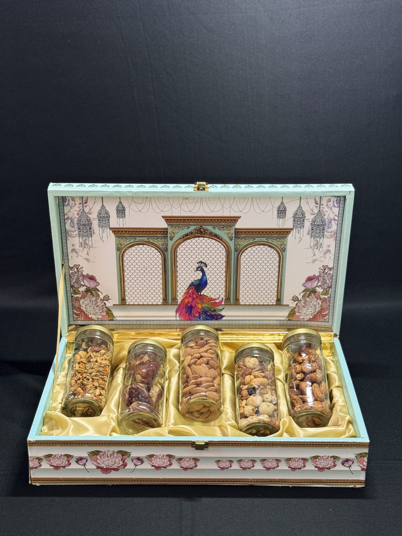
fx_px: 743
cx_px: 201
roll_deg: +0.3
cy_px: 268
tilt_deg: -25.7
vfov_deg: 39.7
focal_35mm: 48
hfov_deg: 30.3
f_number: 1.78
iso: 125
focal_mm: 6.76
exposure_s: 1/50
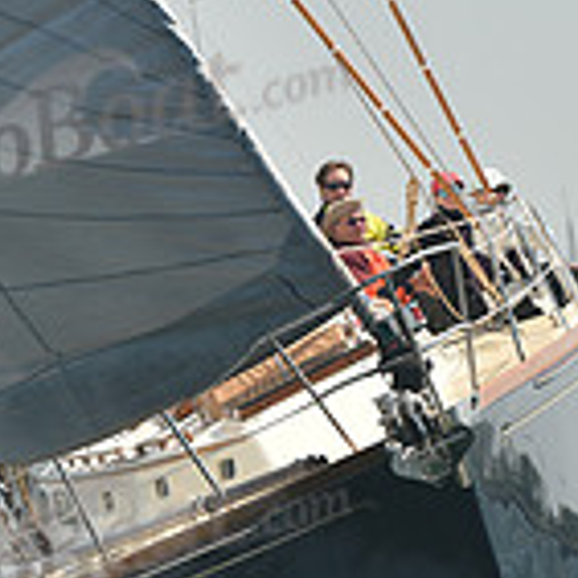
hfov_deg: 5.0
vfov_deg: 5.0
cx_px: 566
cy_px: 289
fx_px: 6612
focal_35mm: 350
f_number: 6.3
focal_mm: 100
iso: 250
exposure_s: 1/640
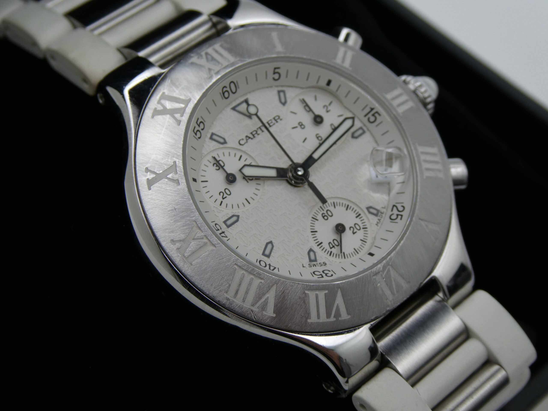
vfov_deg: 19.9
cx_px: 274
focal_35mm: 74
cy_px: 206
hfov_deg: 26.3
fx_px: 1171
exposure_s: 1/125
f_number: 4.6
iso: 80
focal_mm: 13.2
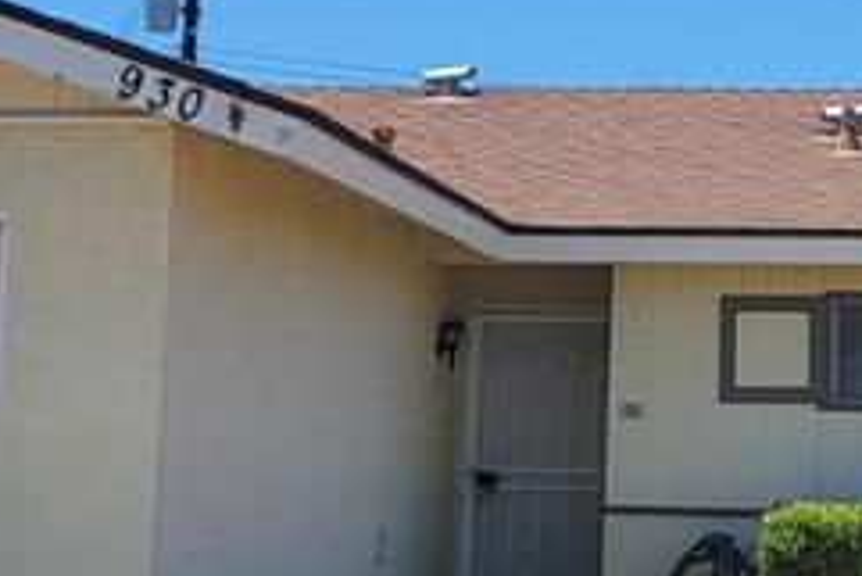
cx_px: 683
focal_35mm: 106
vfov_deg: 12.7
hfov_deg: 19.1
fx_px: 2540
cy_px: -50
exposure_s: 1/1126
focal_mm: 6.7
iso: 16
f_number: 1.8
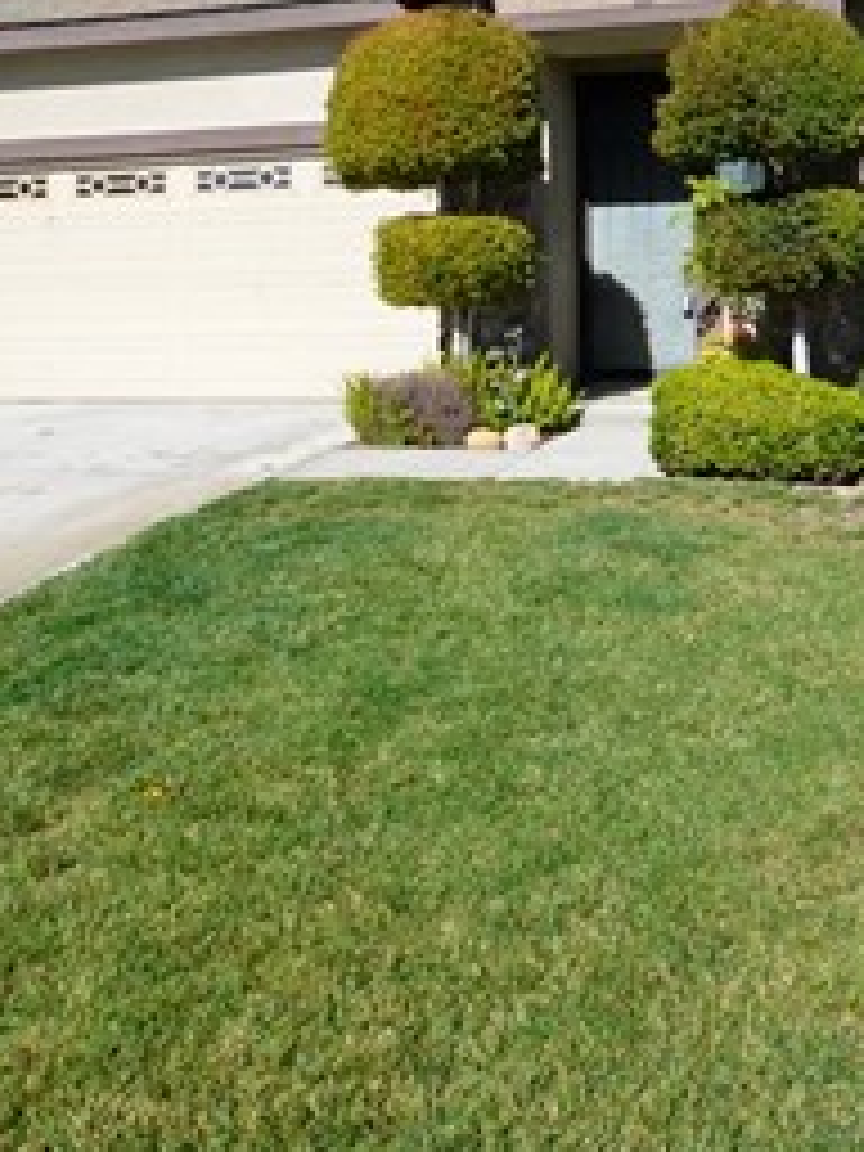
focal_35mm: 36
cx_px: 558
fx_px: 1198
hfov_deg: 39.3
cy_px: 279
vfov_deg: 49.2
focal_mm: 10
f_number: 8
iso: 110
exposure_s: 1/250
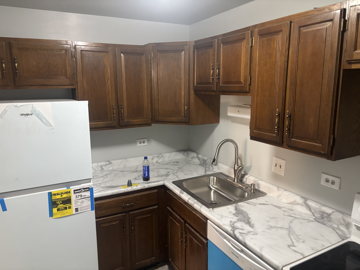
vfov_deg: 53.1
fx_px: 270
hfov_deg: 67.3
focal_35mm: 26
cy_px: 135
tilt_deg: -11.5
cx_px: 180
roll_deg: +0.3
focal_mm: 5.96
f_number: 1.6
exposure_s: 1/40
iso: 400
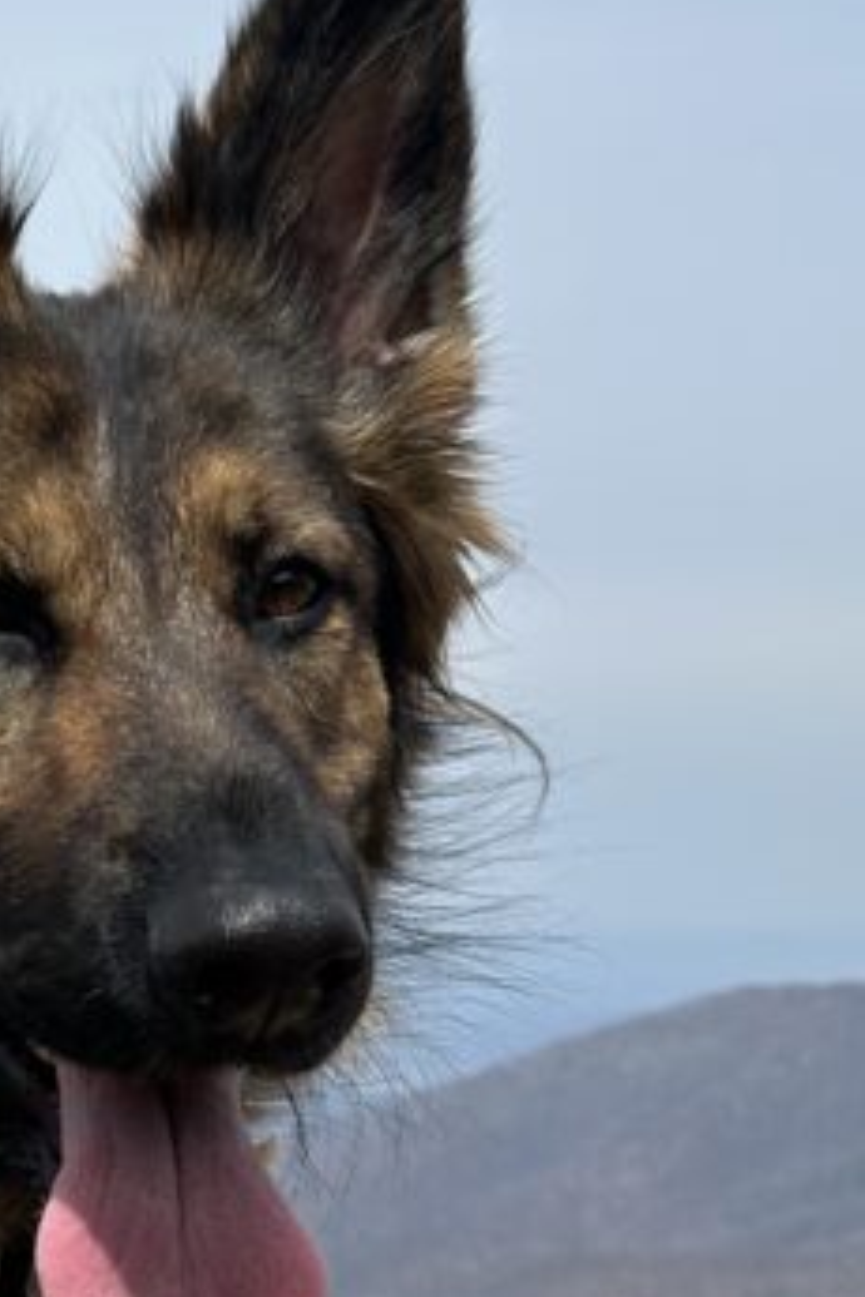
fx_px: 2667
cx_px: -425
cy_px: 1229
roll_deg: -1.7
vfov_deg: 26.2
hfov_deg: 16.8
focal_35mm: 74
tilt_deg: -6.3
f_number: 1.78
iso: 80
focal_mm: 6.86
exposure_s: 1/6623
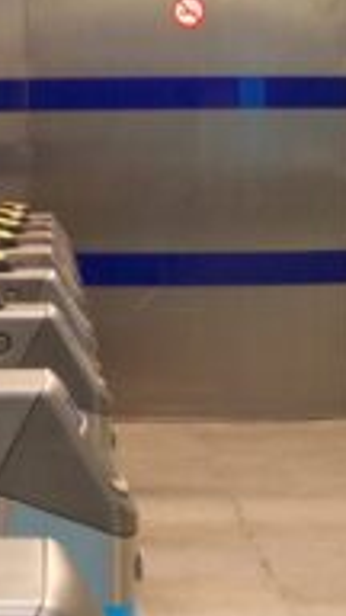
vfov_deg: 20.9
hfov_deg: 11.7
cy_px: 215
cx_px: -14
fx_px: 1664
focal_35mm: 102
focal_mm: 6.2
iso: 160
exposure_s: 1/10
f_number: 2.8
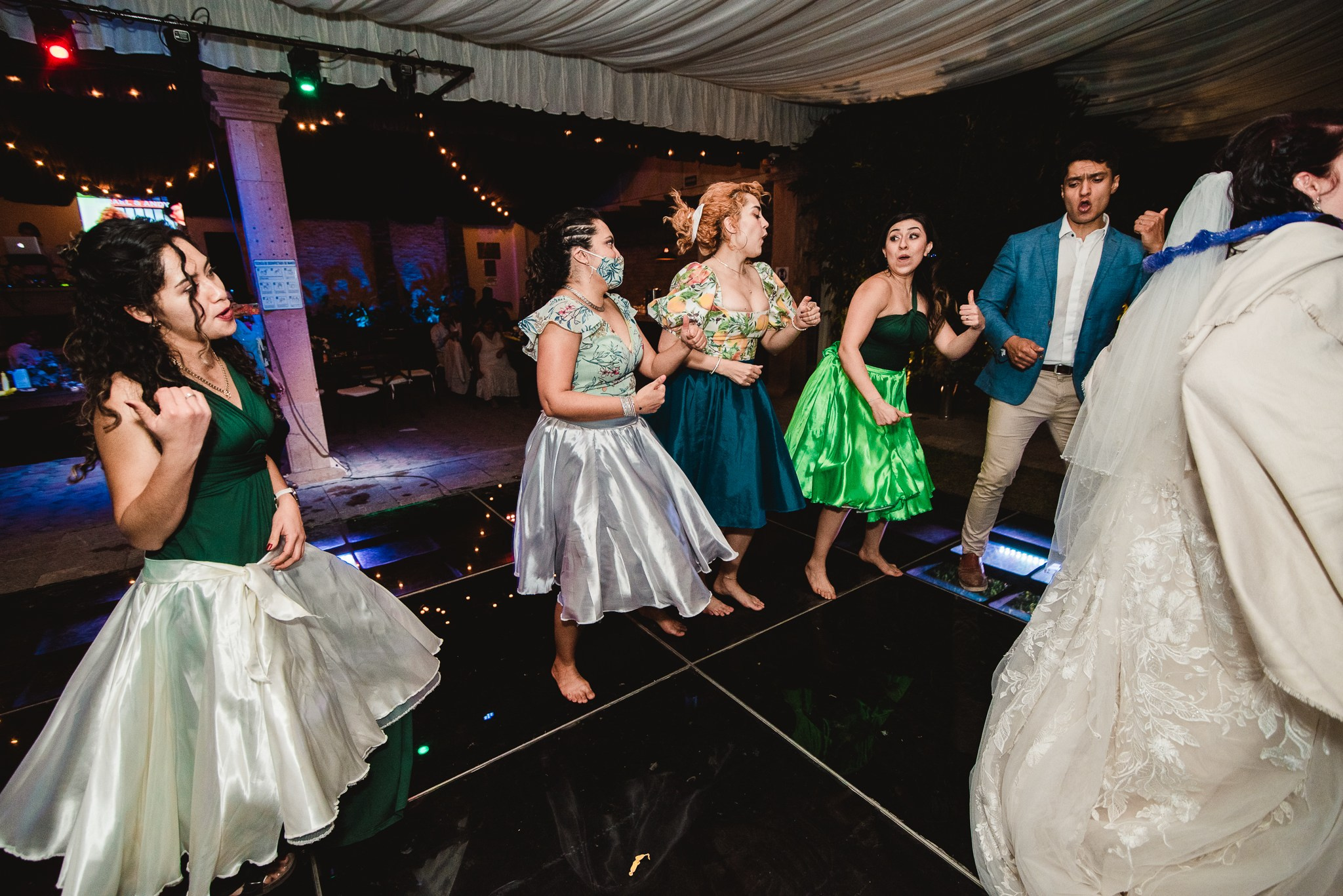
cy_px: 448
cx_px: 672
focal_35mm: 16
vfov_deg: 73.8
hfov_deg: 96.7
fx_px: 597
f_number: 3.2
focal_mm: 16
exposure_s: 1/125
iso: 1250
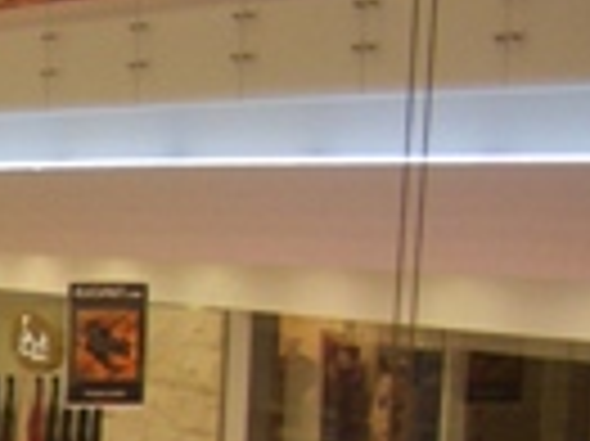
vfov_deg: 9.0
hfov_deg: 11.0
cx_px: -689
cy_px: 772
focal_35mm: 159
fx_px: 2708
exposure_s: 1/40
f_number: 2.6
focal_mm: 5.8
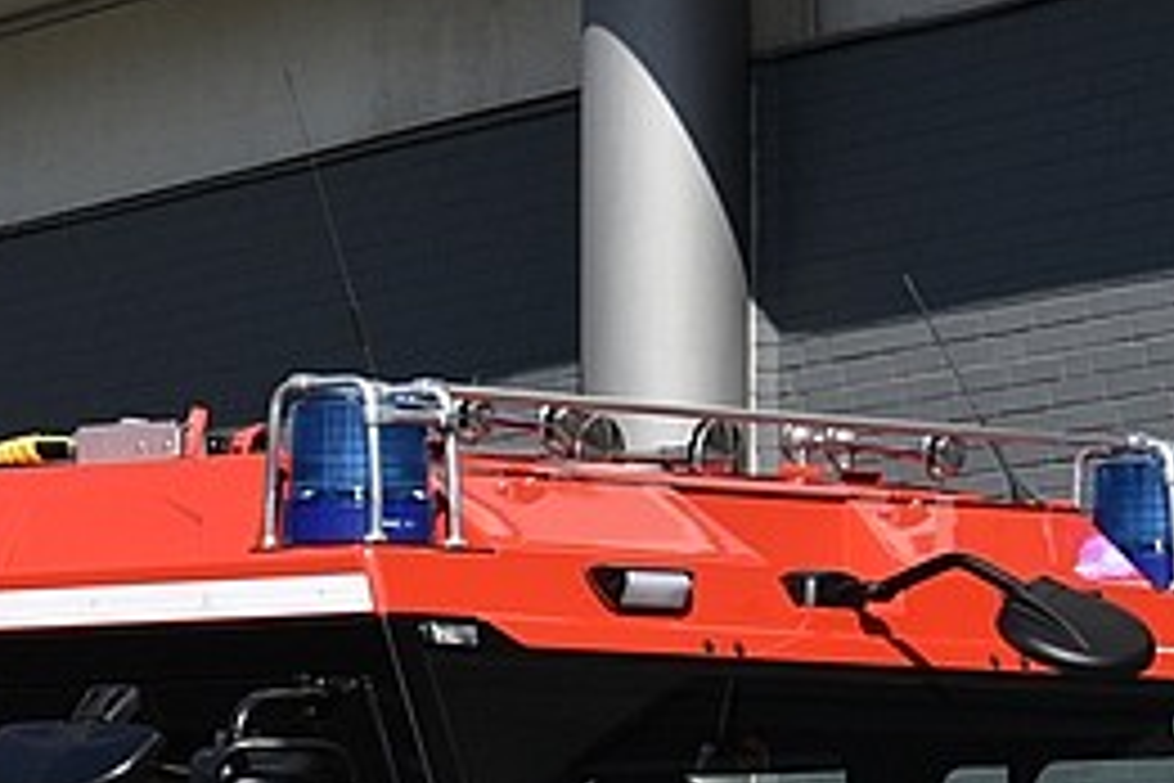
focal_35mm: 241
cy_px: 1156
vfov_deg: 5.6
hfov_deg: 8.4
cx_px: -400
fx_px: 7859
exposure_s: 1/400
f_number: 10
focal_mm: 70
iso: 200
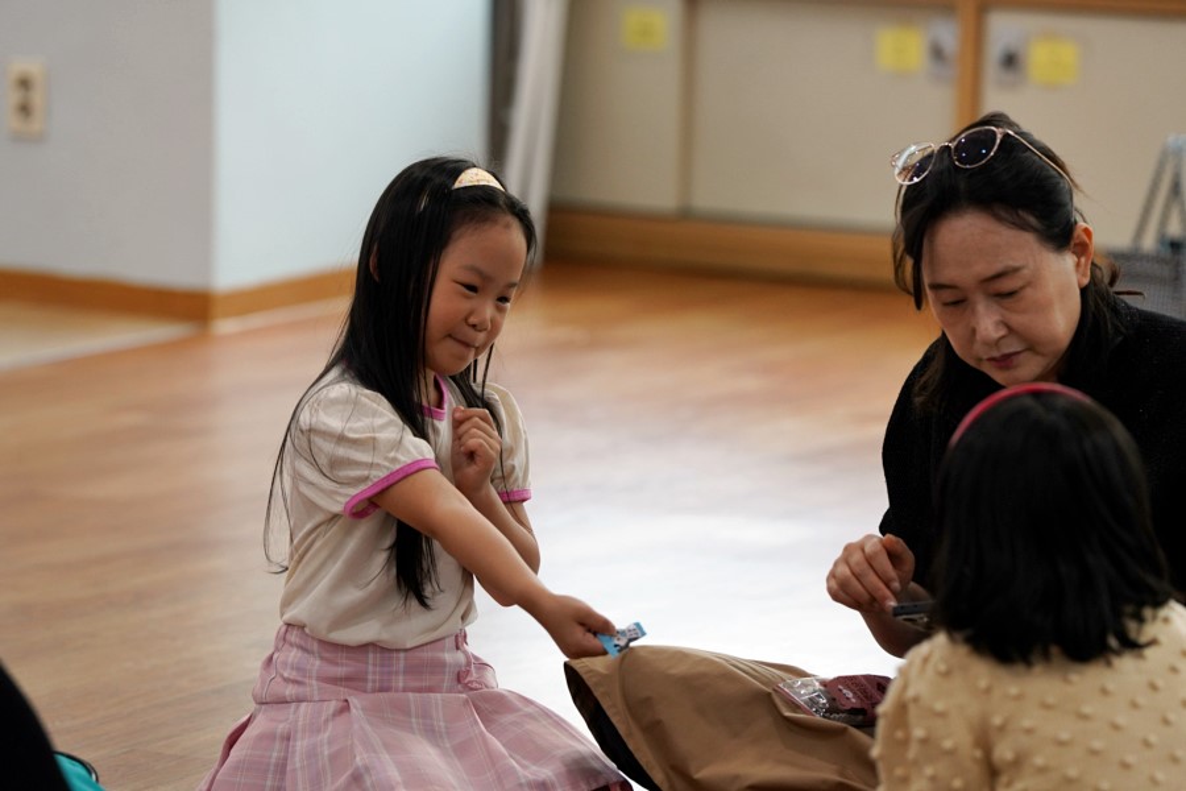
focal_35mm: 200
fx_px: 6588
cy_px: 396
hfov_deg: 10.3
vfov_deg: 6.9
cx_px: 593
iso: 1250
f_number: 4
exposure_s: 1/250
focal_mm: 200
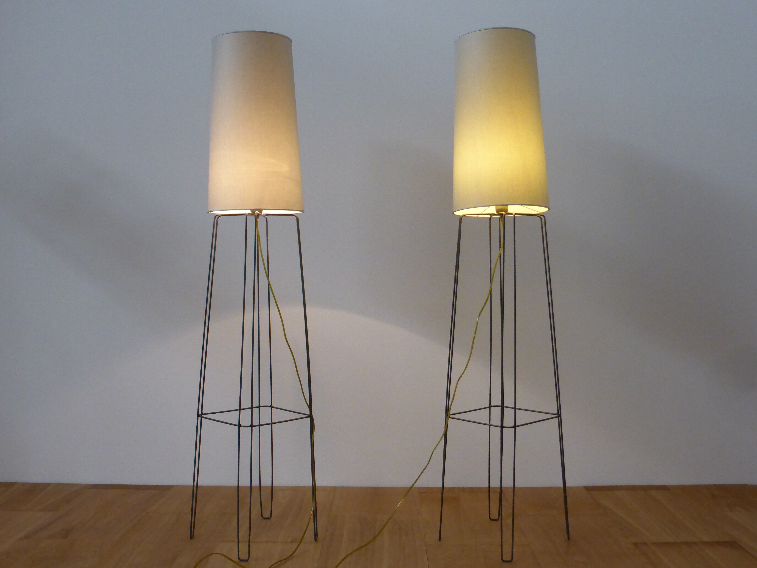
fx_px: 765
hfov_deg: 52.6
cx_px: 378
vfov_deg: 40.7
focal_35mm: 35
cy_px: 284
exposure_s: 1/60
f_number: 3.7
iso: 320
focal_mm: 6.1
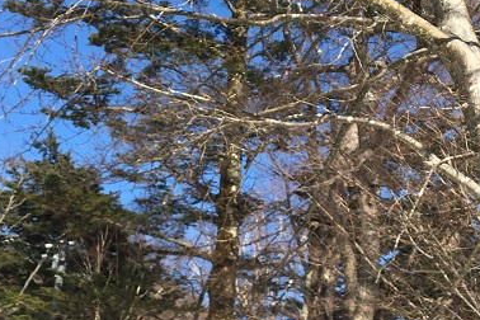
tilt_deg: +24.4
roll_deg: -6.6
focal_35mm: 65
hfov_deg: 31.0
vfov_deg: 20.9
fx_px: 867
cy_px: 176
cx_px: 237
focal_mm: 4.15
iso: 25
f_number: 2.2
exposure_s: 1/1026
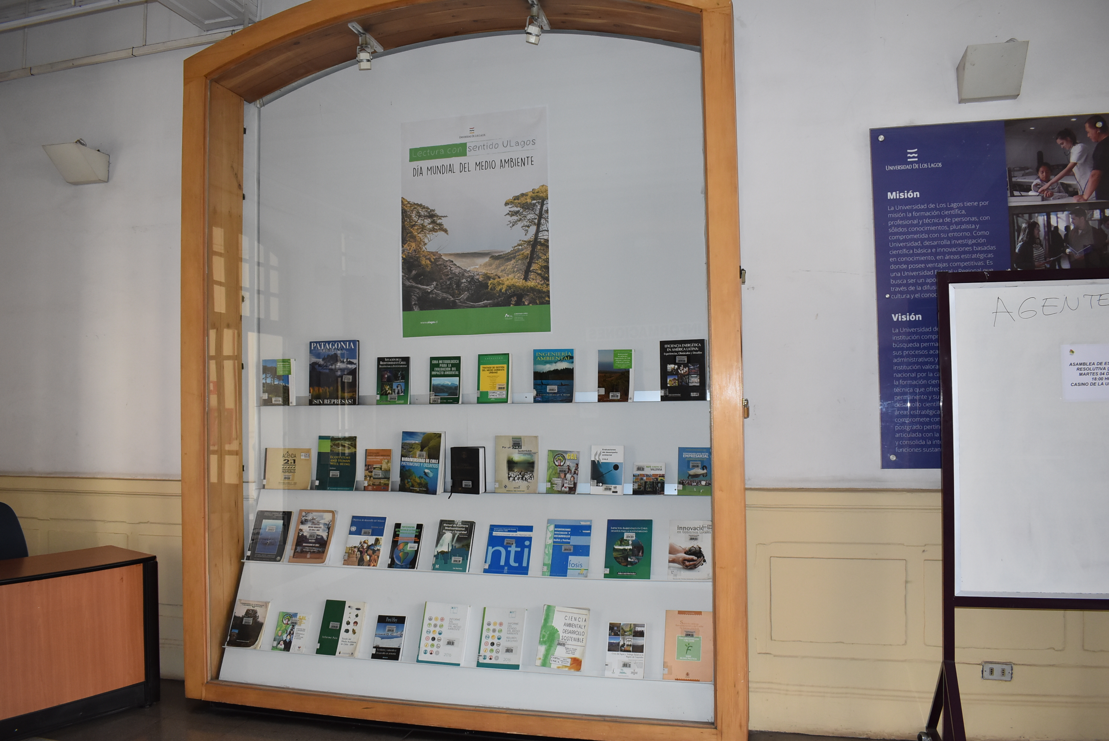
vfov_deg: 48.0
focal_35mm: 27
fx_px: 832
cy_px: 370
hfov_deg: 67.3
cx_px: 554
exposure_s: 1/100
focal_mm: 18
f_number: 5
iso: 800
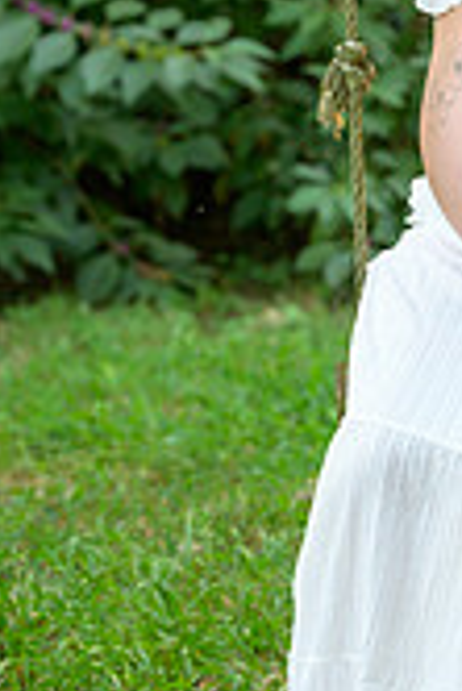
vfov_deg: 7.2
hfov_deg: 4.8
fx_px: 5455
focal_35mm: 284
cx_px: 520
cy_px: 250
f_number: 4
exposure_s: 1/125
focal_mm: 105
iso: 1250
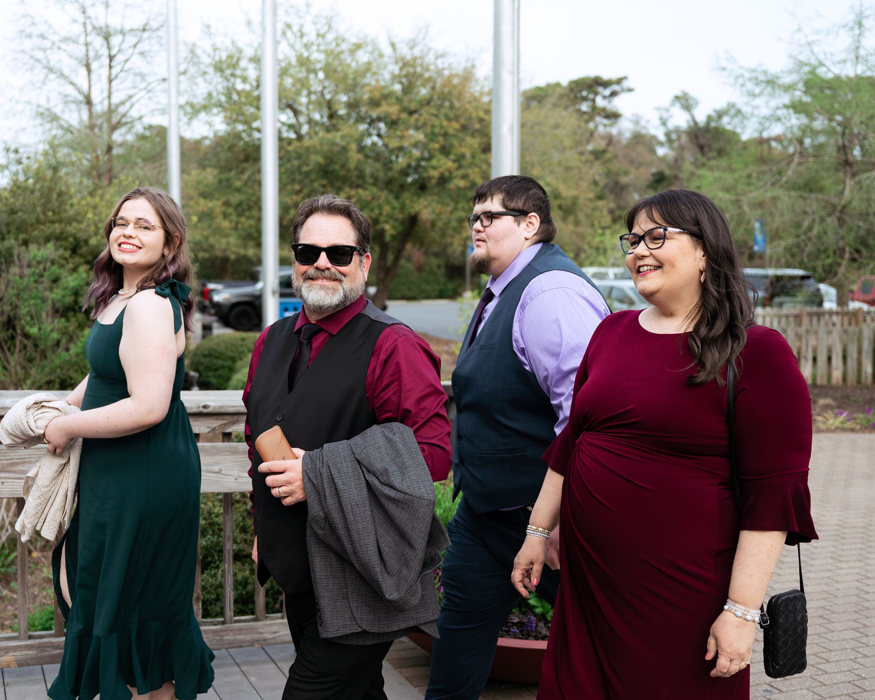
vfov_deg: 34.9
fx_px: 1114
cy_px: 349
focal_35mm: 43
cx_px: 397
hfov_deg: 42.8
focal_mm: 35
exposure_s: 1/2000
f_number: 2.8
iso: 500
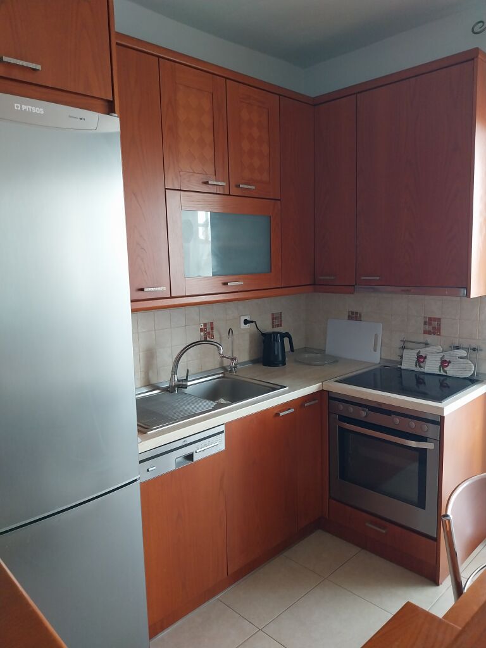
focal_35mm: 26
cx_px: 243
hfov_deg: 53.1
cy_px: 324
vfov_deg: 67.3
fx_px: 487
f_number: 1.8
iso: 250
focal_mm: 4
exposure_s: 1/60
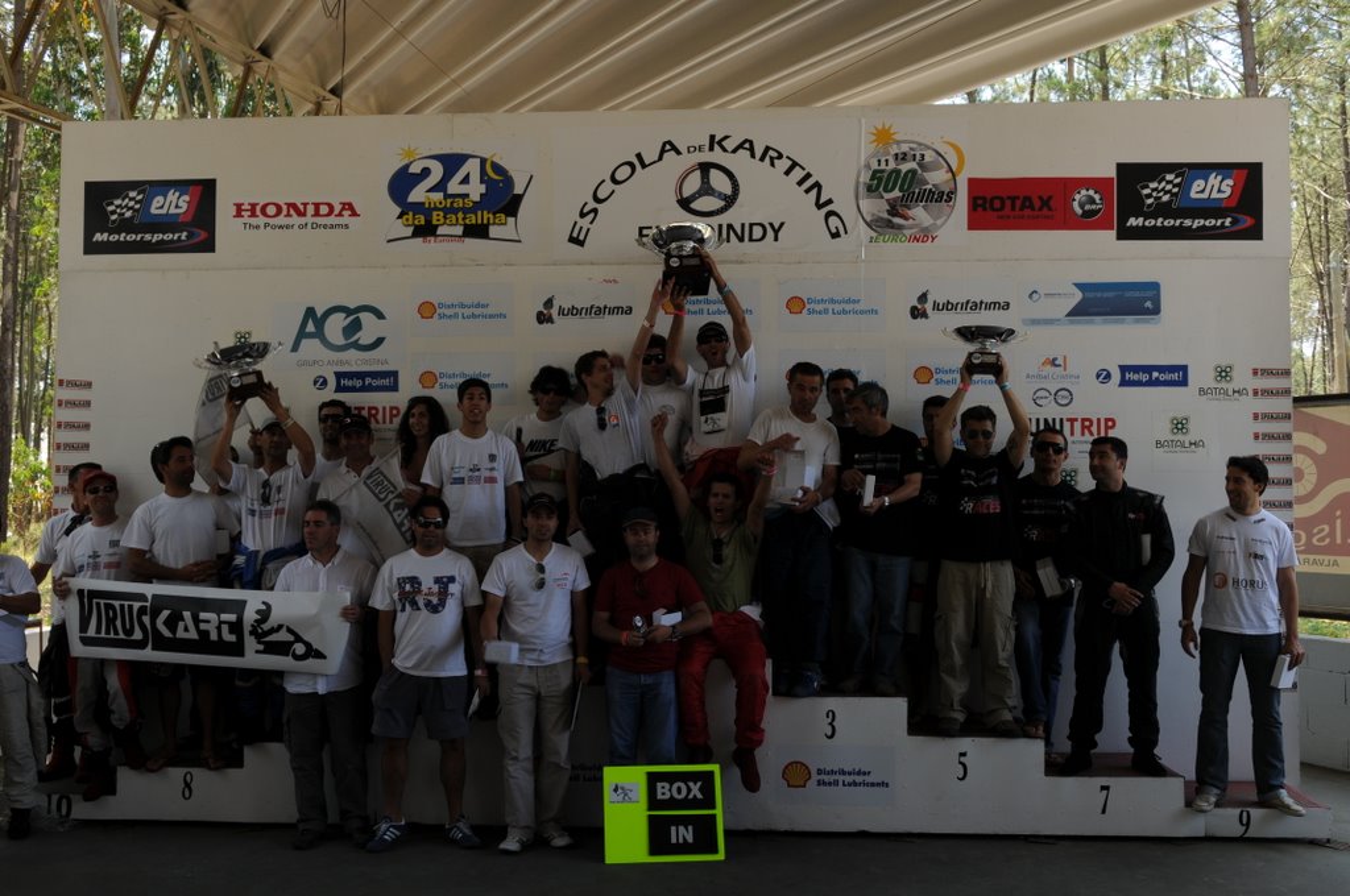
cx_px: 675
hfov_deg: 57.3
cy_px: 448
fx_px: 1236
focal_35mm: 33
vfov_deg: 39.9
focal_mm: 22
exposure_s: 1/60
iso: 200
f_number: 8
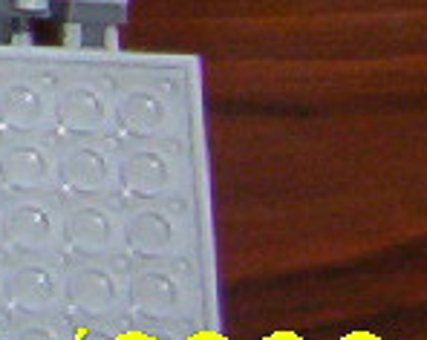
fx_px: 3546
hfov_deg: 6.0
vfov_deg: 5.3
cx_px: -1145
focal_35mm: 281
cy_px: -591
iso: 140
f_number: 2.76
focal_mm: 5.54
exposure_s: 1/30
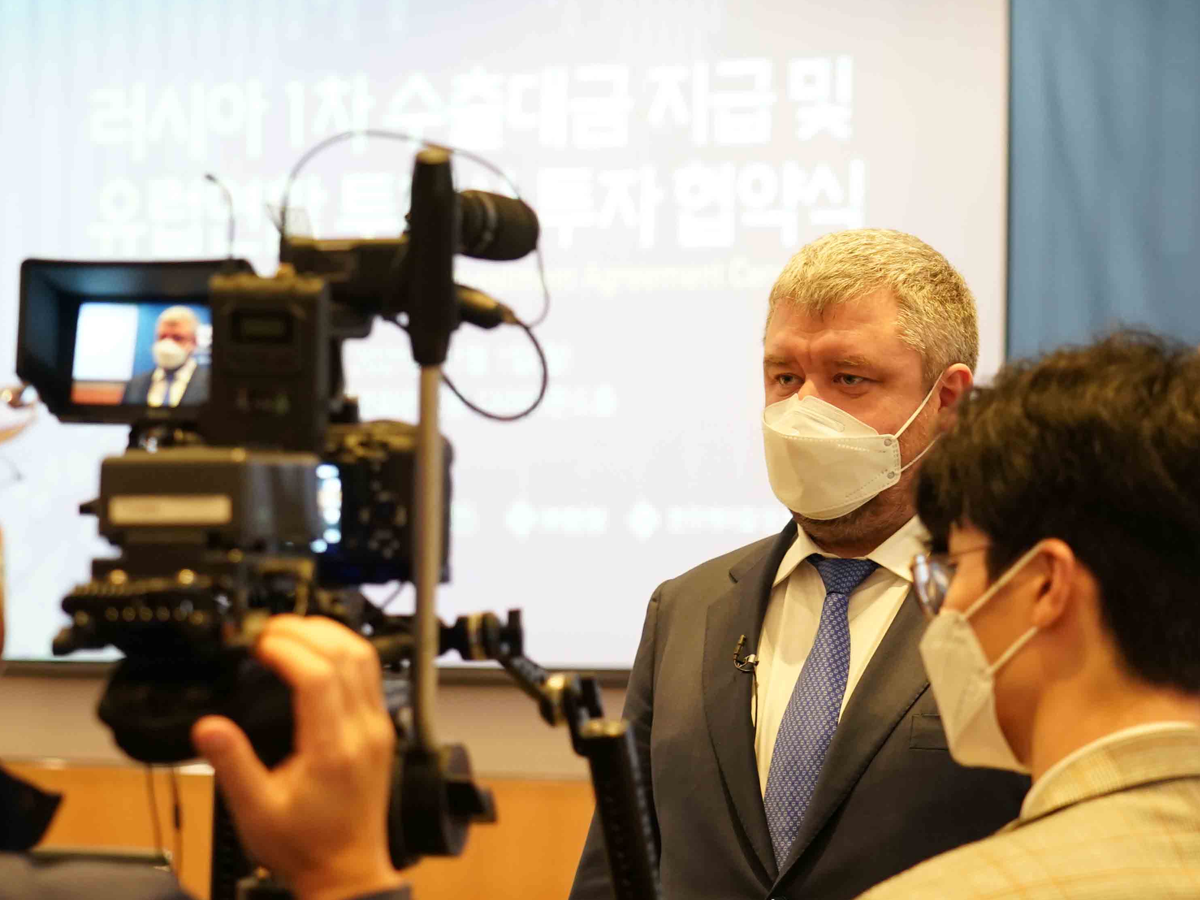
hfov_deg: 16.0
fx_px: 4264
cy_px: 661
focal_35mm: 123
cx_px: 607
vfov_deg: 12.0
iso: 2000
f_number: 4
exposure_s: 1/60
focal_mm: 63
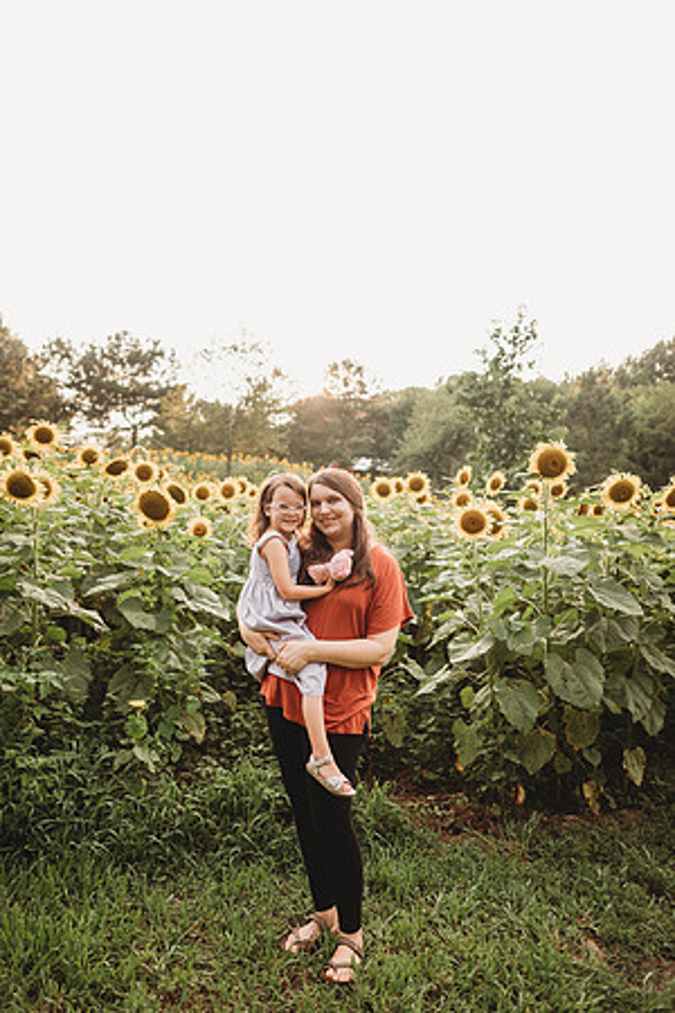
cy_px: 506
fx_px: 675
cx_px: 338
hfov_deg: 53.1
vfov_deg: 73.7
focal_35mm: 24
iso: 125
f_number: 2.2
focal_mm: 24
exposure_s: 1/500
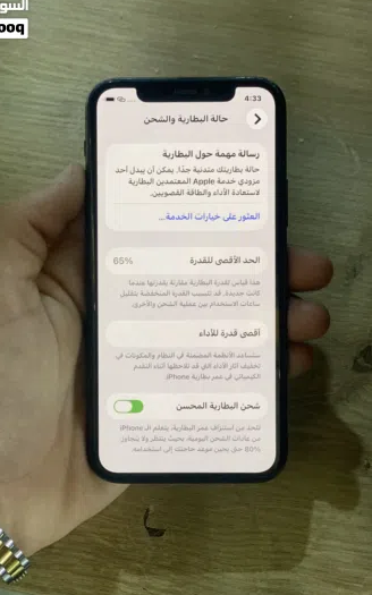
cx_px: 168
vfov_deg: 36.3
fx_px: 909
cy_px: 295
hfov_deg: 23.1
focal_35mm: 56
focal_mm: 6
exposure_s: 1/118
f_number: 2
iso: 250
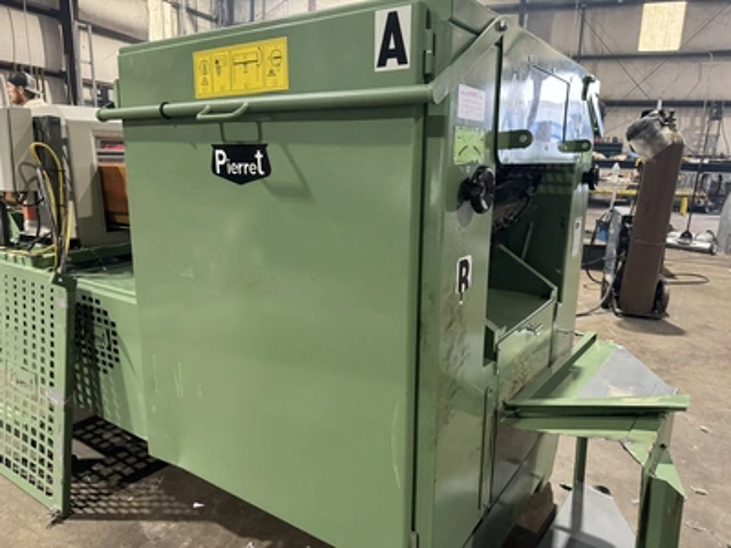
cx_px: 366
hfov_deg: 71.6
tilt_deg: -14.1
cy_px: 274
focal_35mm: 24
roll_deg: -2.3
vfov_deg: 56.8
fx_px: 507
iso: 500
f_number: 1.78
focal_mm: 6.86
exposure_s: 1/60
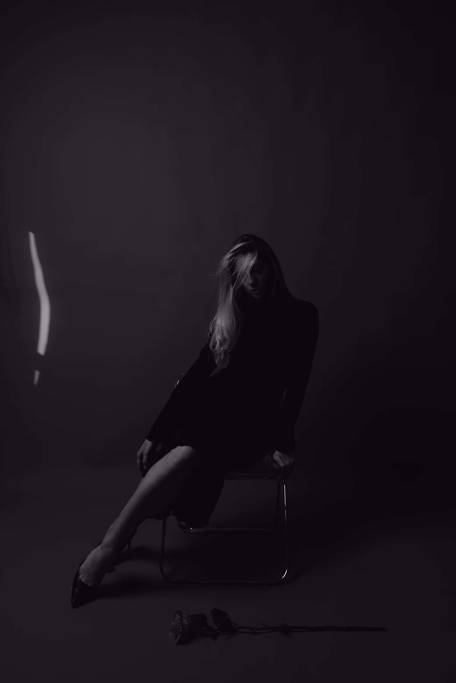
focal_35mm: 29
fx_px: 551
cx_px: 228
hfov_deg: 45.0
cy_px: 342
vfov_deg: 63.7
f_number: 5.6
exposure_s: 1/125
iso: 320
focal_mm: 19.6
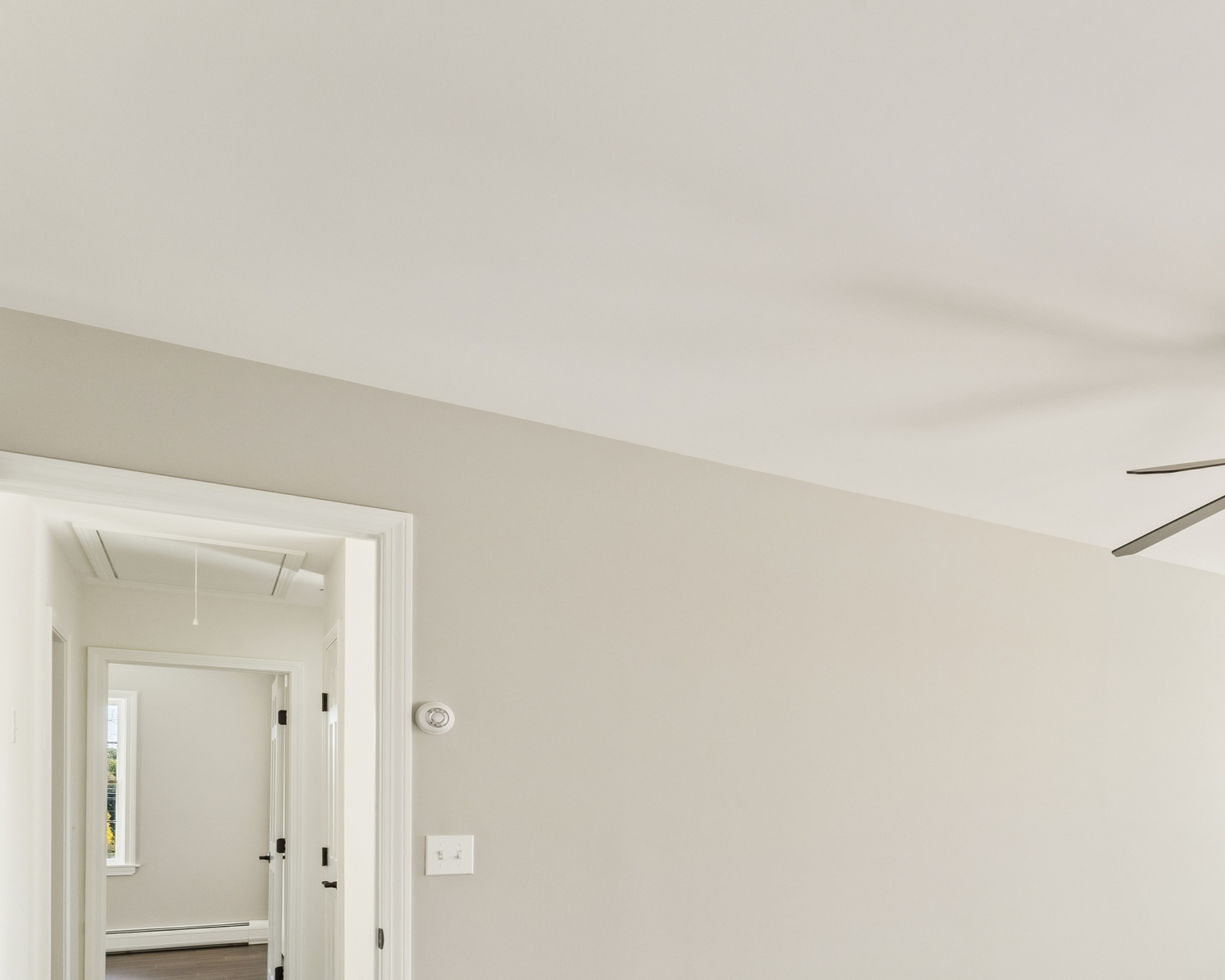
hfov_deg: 54.9
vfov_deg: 49.6
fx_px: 979
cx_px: 1123
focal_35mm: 27
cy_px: 801
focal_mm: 14
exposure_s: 1/60
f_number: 13
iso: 400
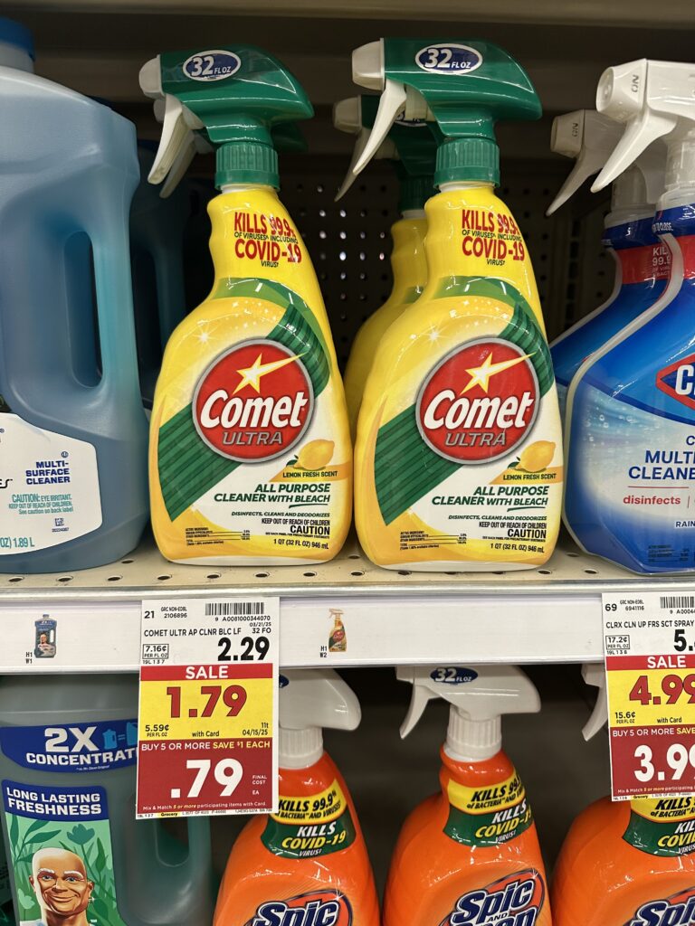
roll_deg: +0.5
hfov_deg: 56.8
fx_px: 642
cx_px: 348
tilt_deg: -14.8
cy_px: 463
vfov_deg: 71.6
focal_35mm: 24
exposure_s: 1/79
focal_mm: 6.86
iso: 250
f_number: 1.78
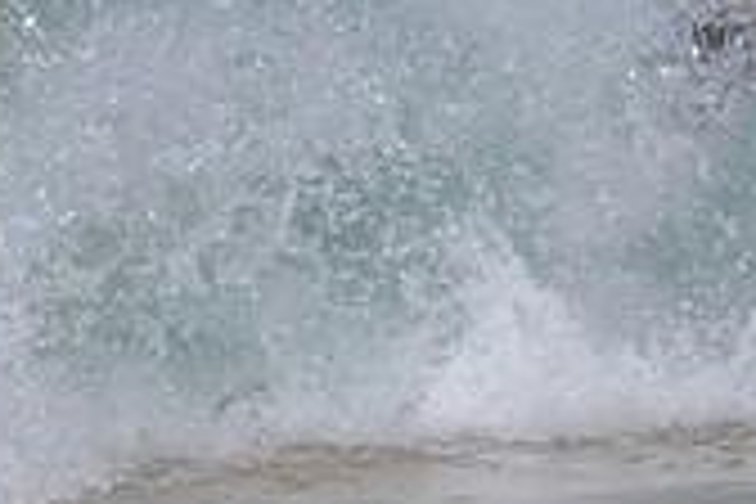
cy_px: -565
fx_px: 34185
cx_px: 1279
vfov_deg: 0.8
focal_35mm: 1628
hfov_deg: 1.3
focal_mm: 350
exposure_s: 1/2000
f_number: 11
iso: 400
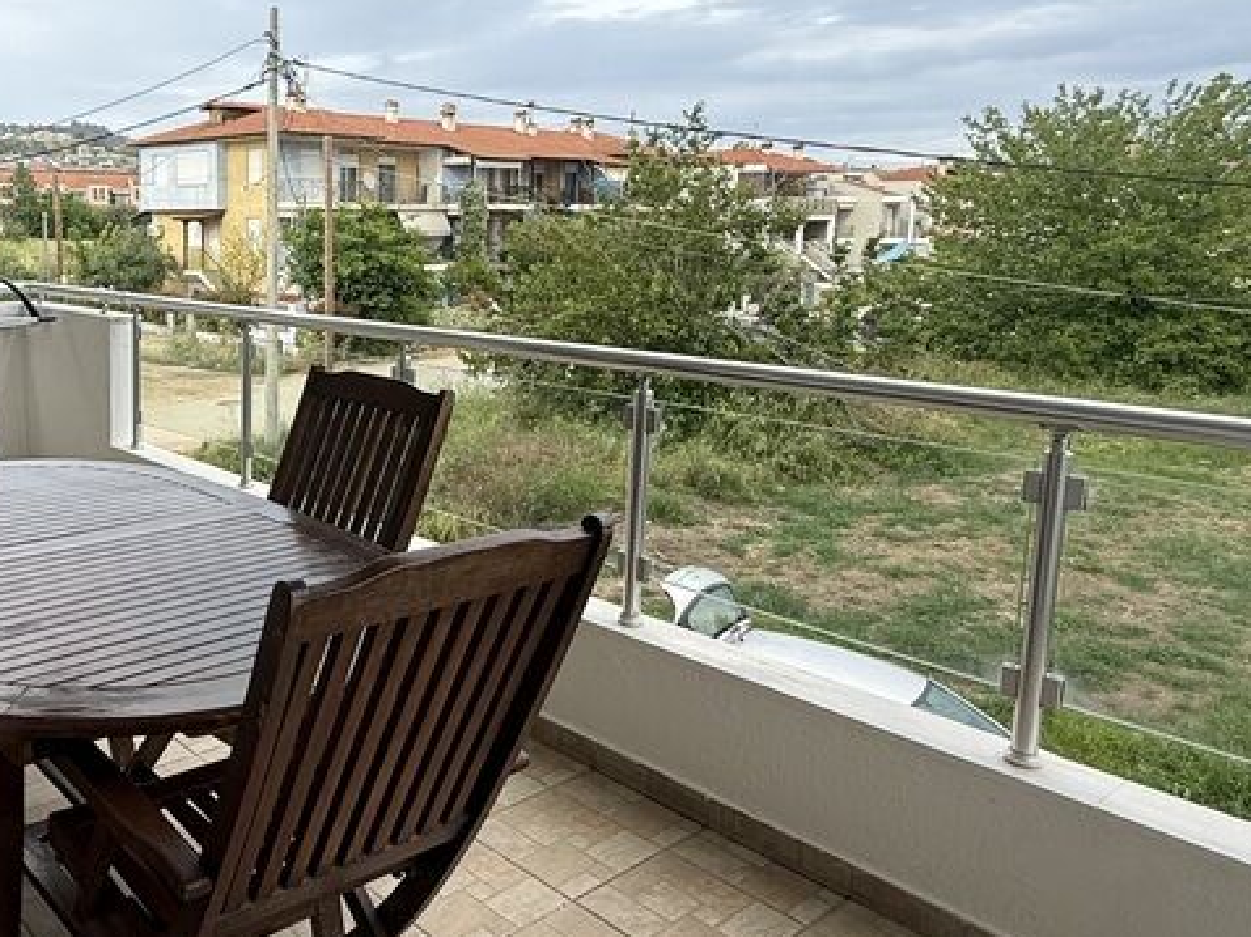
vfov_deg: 46.6
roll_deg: +0.7
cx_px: 262
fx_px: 1084
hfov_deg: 56.0
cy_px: 387
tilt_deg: -8.7
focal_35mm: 30
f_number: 2.2
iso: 50
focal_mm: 2.22
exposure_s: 1/686
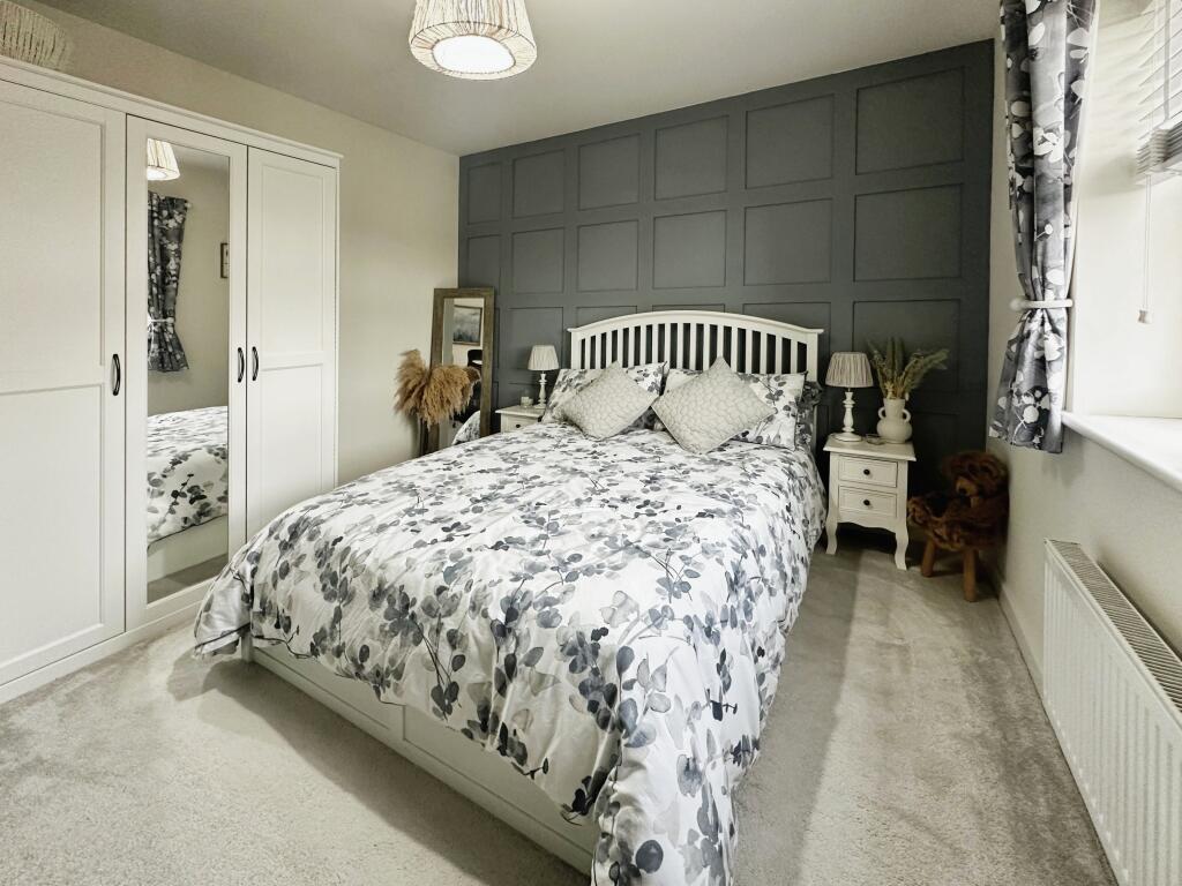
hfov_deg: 102.1
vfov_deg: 85.7
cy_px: 443
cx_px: 591
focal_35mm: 14
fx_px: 478
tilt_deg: -7.4
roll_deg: +0.8
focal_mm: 2.22
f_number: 2.2
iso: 250
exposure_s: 1/100
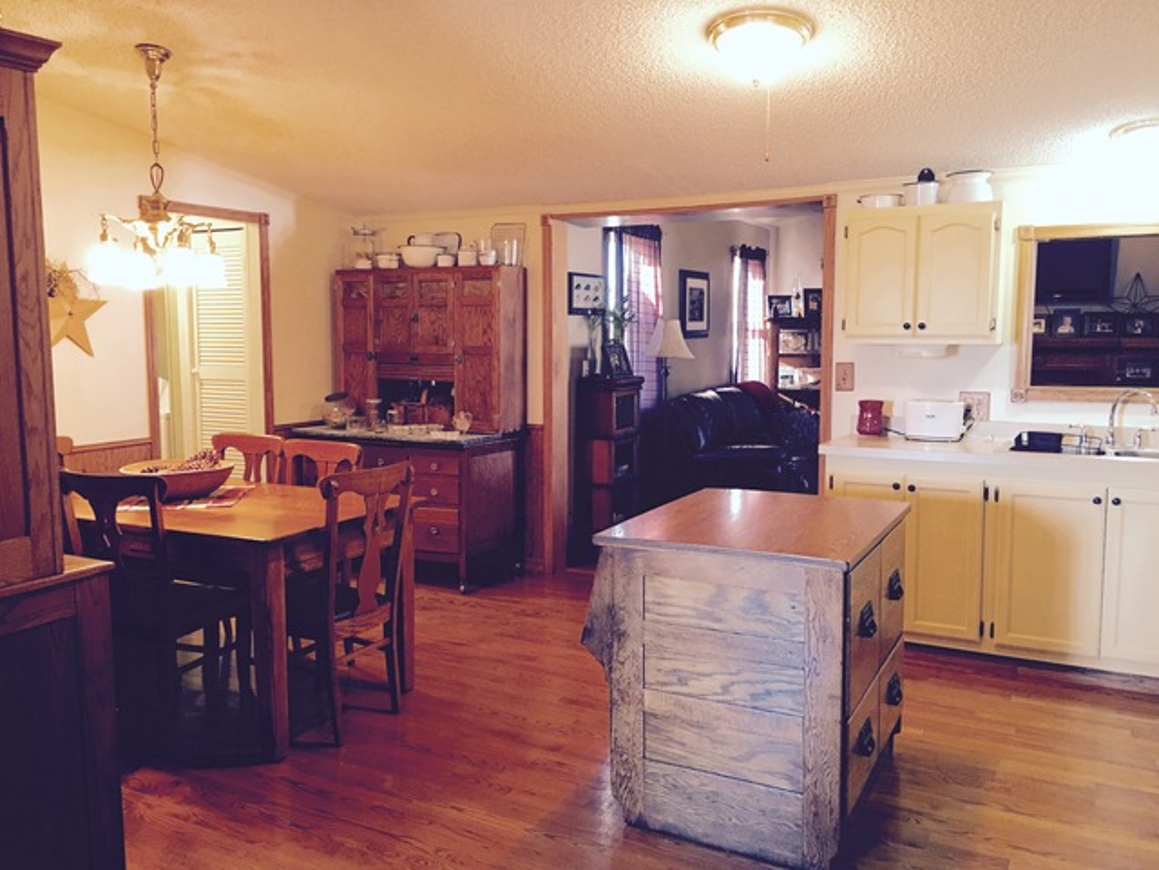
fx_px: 971
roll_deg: +0.5
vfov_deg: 48.2
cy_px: 435
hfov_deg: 61.7
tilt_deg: -5.3
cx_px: 580
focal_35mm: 29
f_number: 2.2
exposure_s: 1/10
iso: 80
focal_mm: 4.15
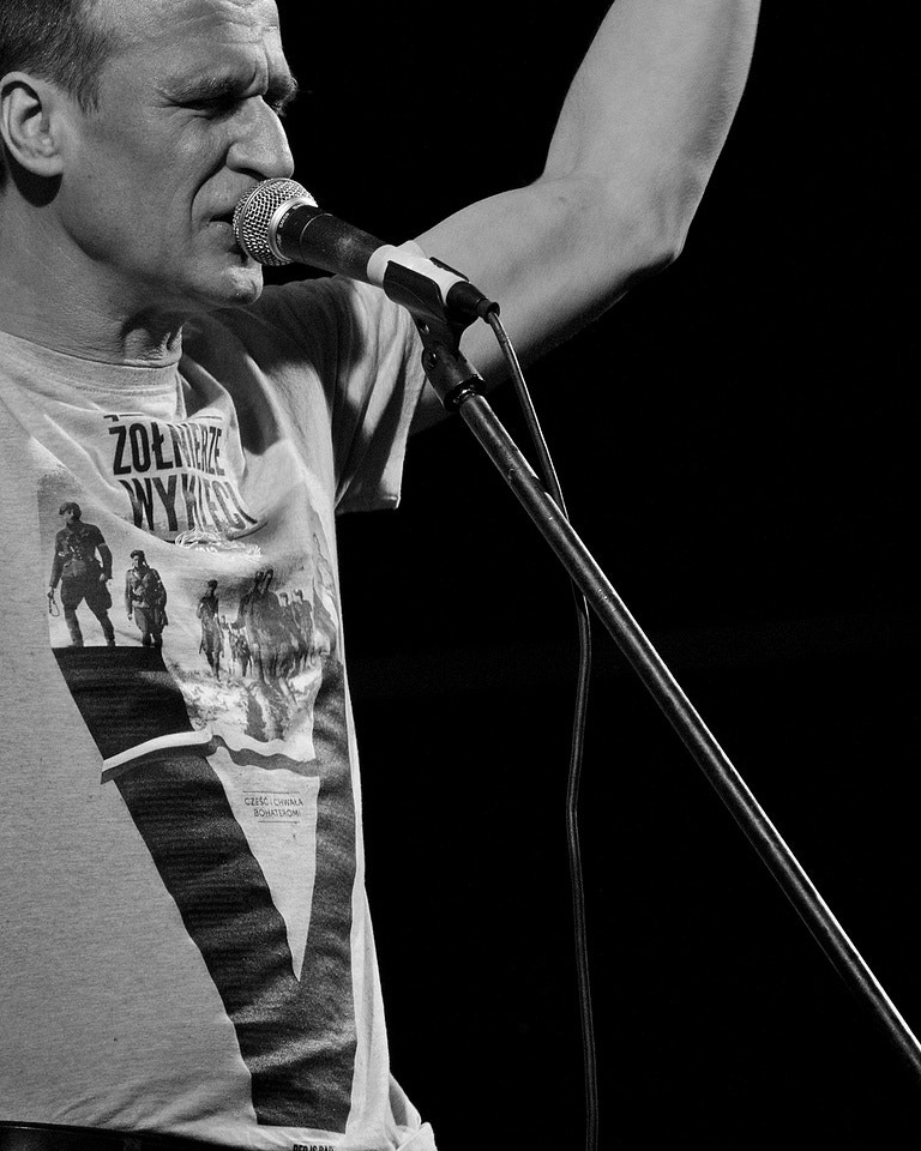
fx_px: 15333
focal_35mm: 450
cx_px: 228
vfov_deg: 4.3
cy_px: 658
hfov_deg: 3.4
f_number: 8
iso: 800
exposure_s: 1/125
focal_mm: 150
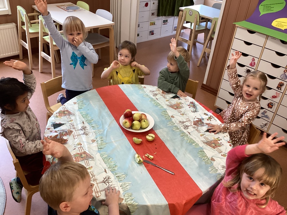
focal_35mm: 31
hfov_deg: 58.4
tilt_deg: -33.0
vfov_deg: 45.4
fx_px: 257
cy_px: 108
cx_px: 144
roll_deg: -4.7
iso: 125
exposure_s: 1/50
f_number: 2.4
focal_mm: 3.3
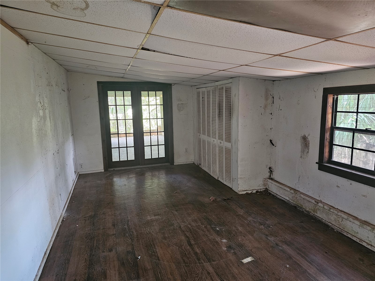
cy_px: 140
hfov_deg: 73.9
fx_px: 249
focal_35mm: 23
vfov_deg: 58.9
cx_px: 188
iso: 640
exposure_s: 1/40
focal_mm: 6.3
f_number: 1.7
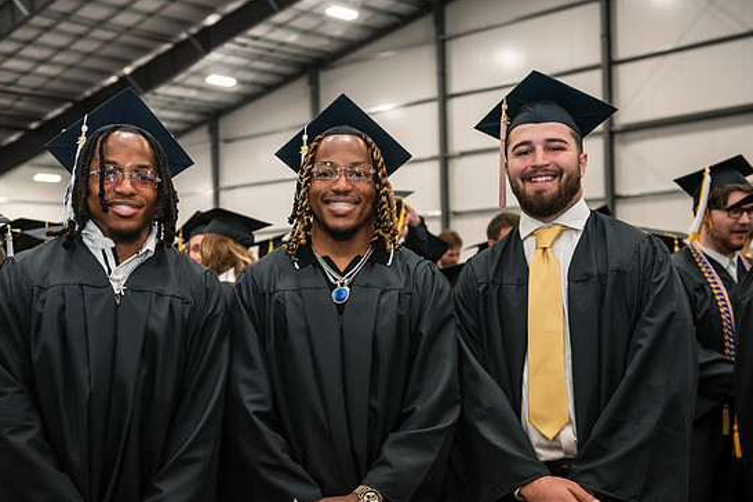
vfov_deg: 26.5
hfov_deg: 38.9
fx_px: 1067
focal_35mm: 51
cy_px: 265
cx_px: 359
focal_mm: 48
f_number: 3.5
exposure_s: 1/200
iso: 2500
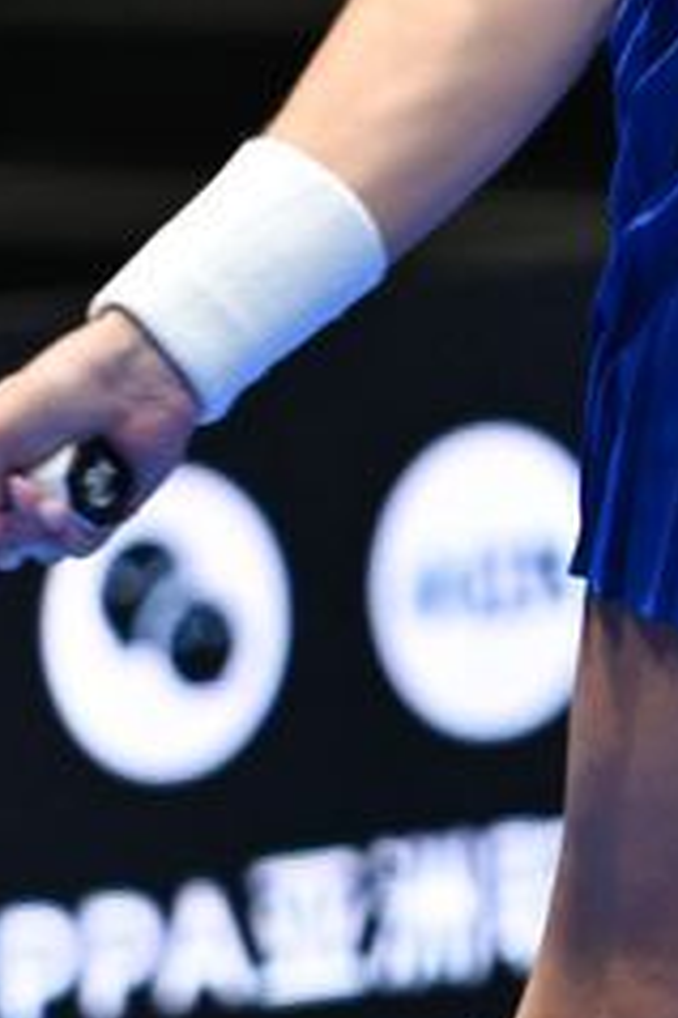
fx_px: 16351
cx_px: 725
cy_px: 26
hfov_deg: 2.4
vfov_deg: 3.6
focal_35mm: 578
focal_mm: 135
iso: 1600
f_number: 1.8
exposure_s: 1/1600
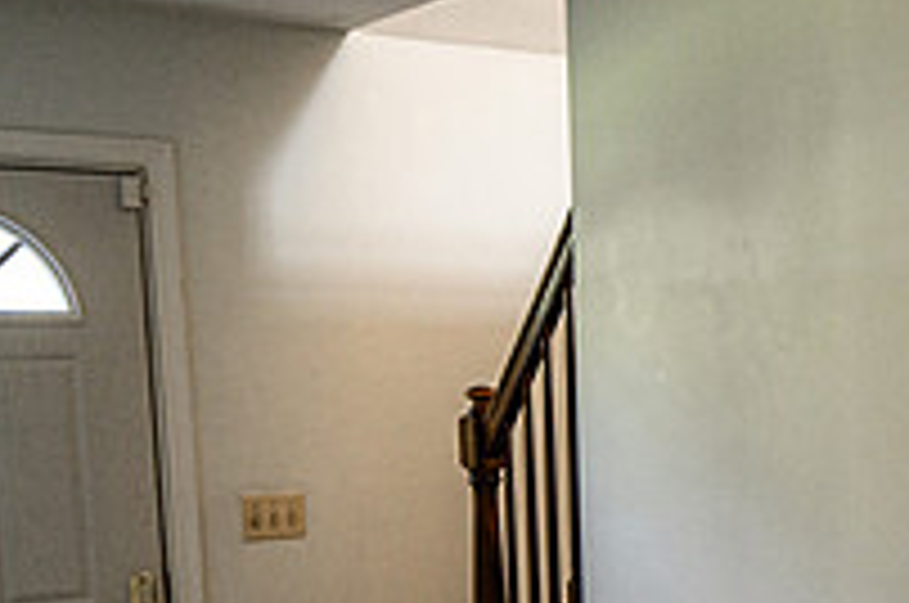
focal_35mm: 69
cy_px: 572
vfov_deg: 19.2
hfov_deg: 26.3
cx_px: 1076
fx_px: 1739
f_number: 4
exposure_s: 1/80
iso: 3200
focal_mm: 24
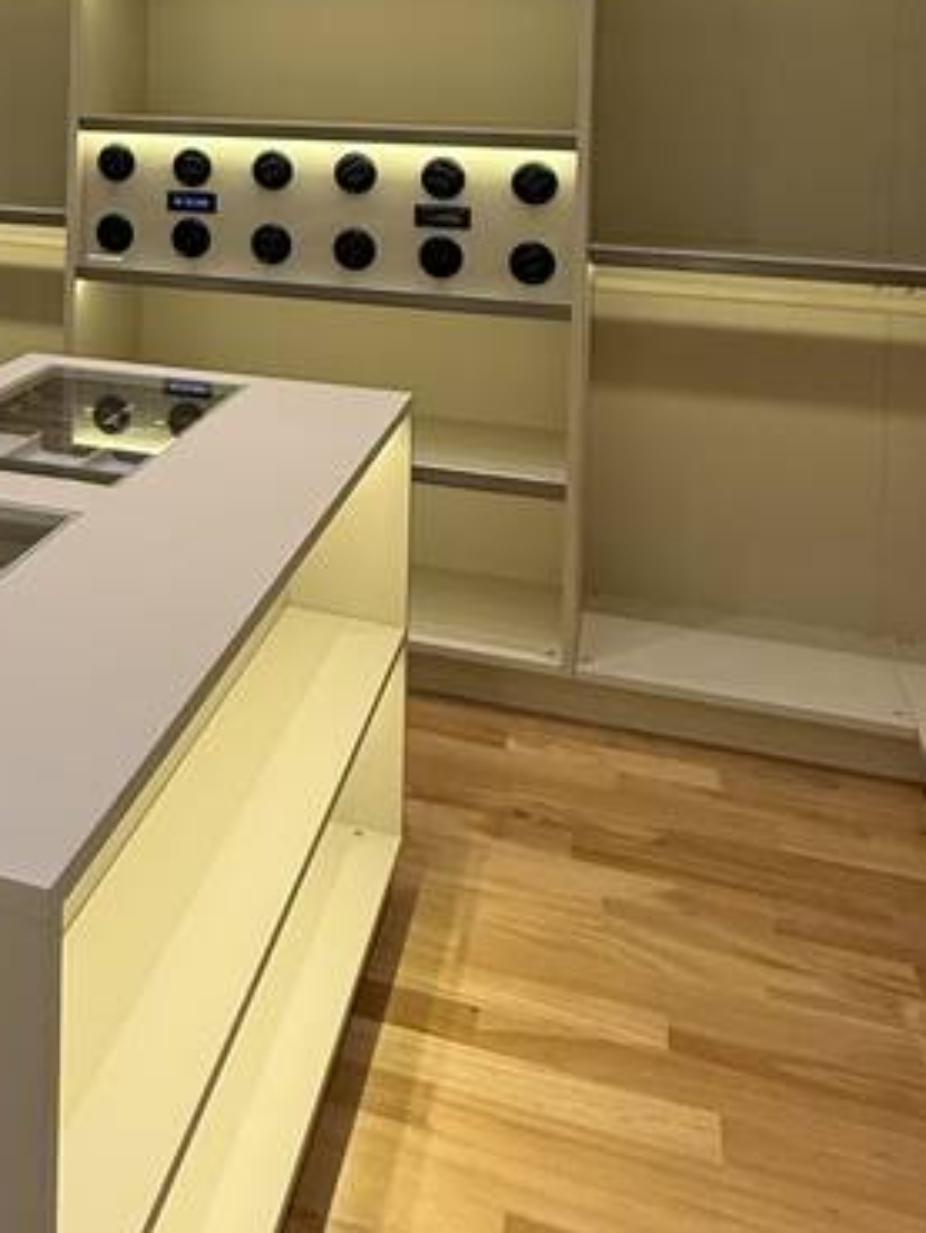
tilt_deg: +0.8
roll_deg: -1.8
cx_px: 27
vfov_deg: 41.7
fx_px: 1462
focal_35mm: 41
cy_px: 100
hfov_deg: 32.7
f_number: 2.2
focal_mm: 2.22
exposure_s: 1/120
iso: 320
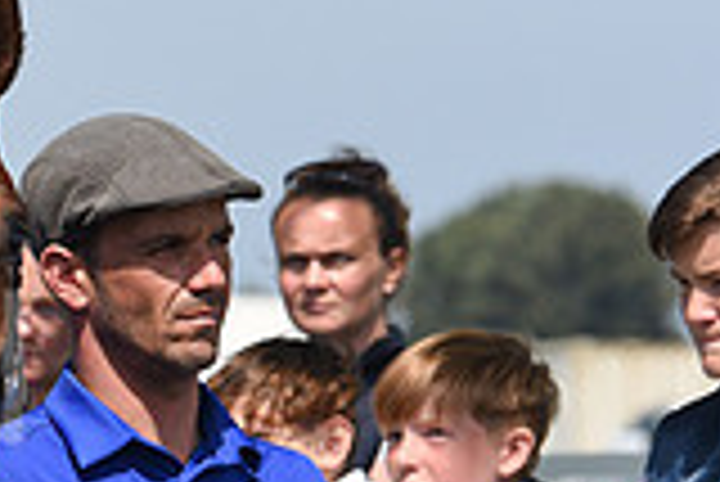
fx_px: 9809
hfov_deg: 4.2
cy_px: 412
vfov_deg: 2.8
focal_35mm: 490
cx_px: -549
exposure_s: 1/2500
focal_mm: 135
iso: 400
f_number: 5.6
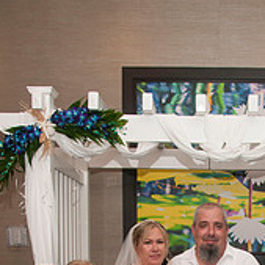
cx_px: 228
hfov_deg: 24.8
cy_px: 351
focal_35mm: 68
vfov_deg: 22.5
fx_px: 589
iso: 400
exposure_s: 1/60
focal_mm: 20
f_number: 5.6
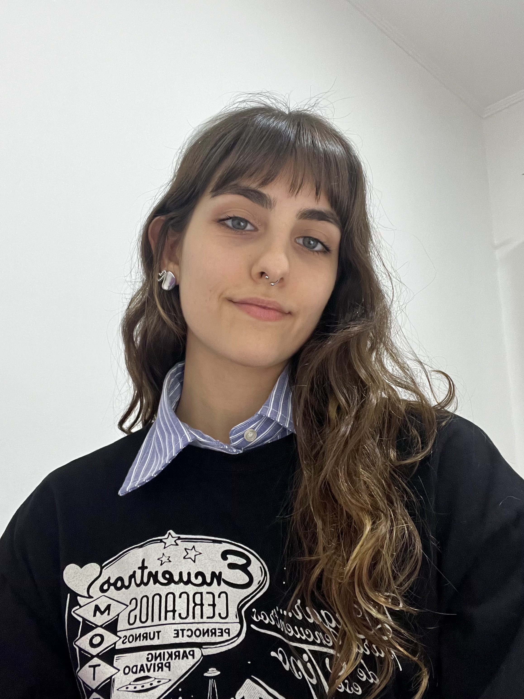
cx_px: 262
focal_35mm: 30
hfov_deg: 46.8
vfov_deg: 60.0
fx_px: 606
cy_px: 350
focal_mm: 2.71
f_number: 2.2
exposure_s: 1/33
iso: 320
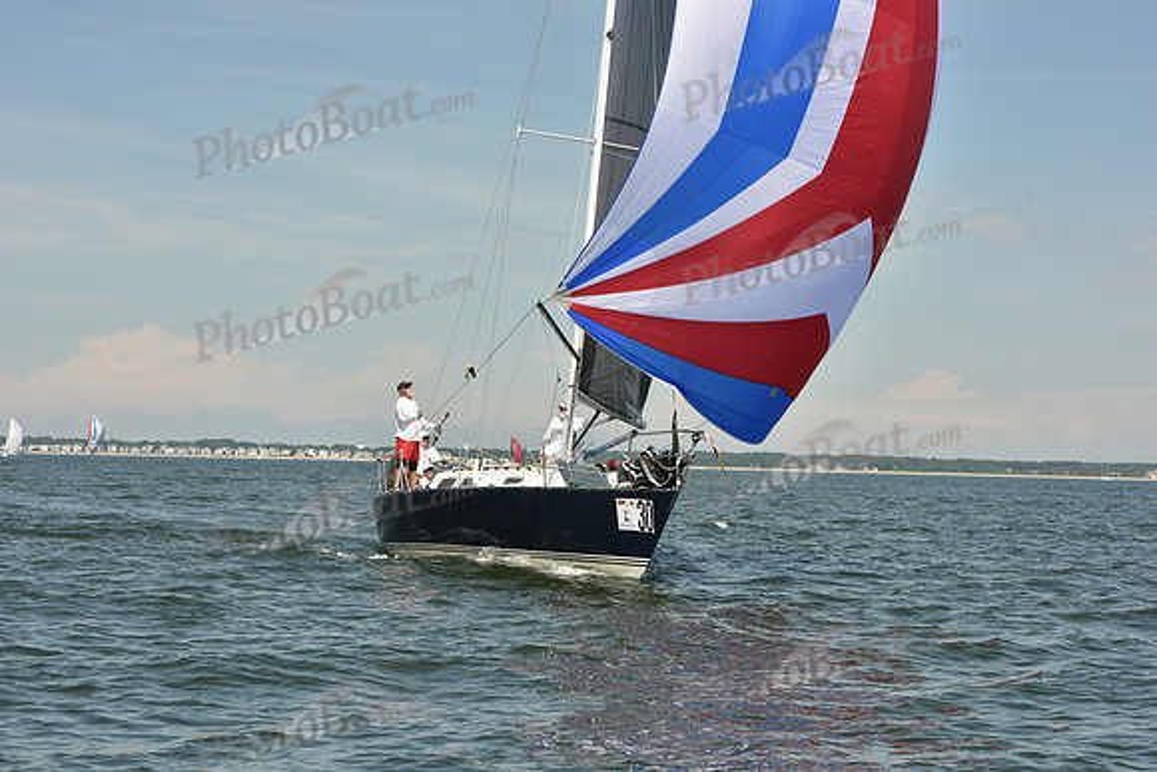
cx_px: 578
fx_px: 2732
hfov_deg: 23.9
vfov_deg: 16.1
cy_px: 386
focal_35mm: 85
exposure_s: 1/1000
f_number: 10
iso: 320
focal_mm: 85
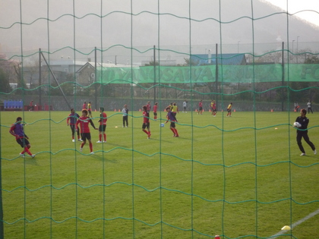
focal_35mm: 100
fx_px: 922
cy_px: 120
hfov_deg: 19.6
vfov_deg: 14.8
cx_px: 160
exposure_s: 1/500
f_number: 5.6
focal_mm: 17.6
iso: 400
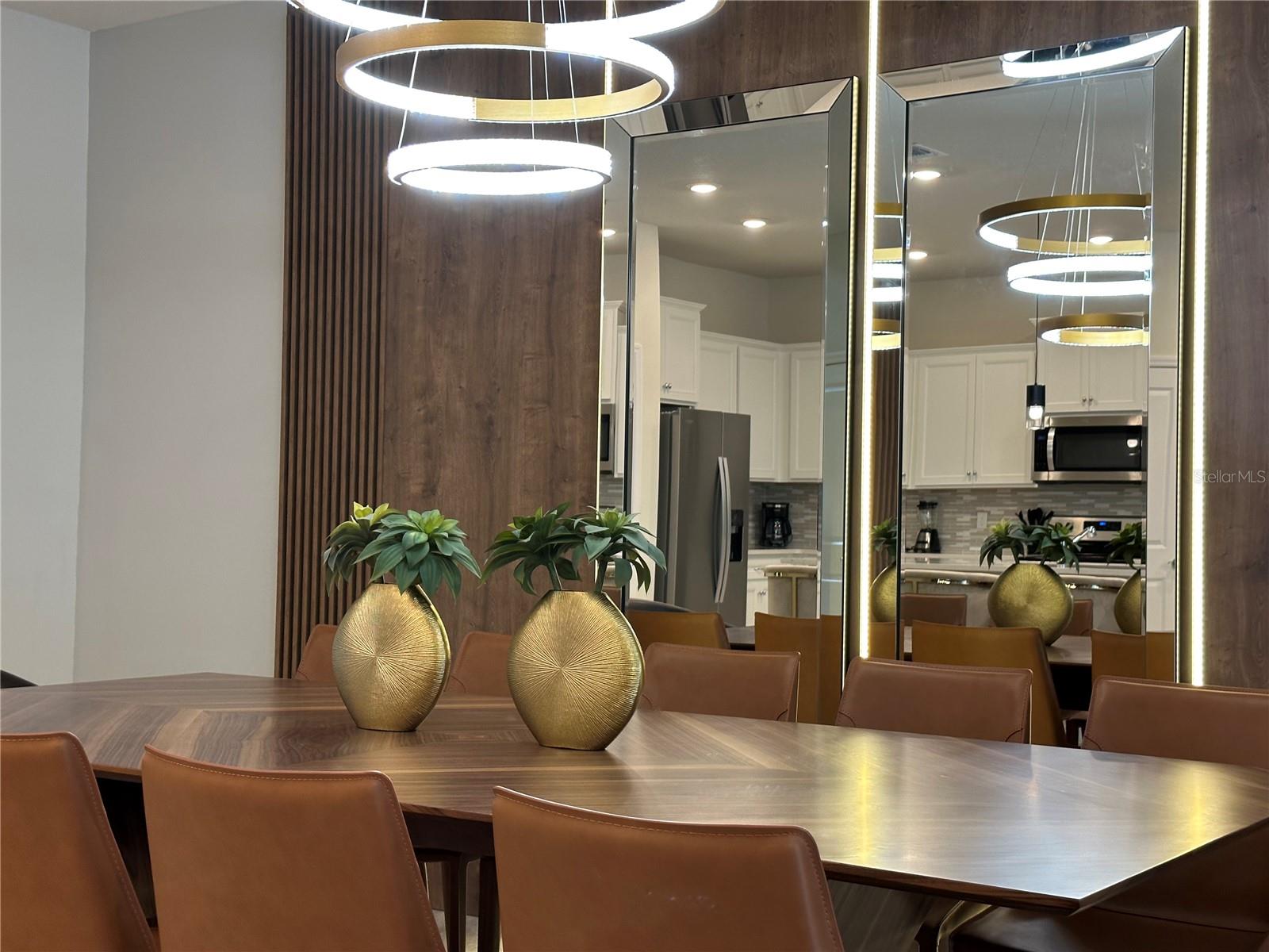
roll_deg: -1.1
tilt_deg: +1.6
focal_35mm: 48
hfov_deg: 39.7
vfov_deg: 30.3
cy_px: 476
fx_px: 1760
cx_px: 634
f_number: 1.78
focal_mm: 6.86
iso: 125
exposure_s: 1/60
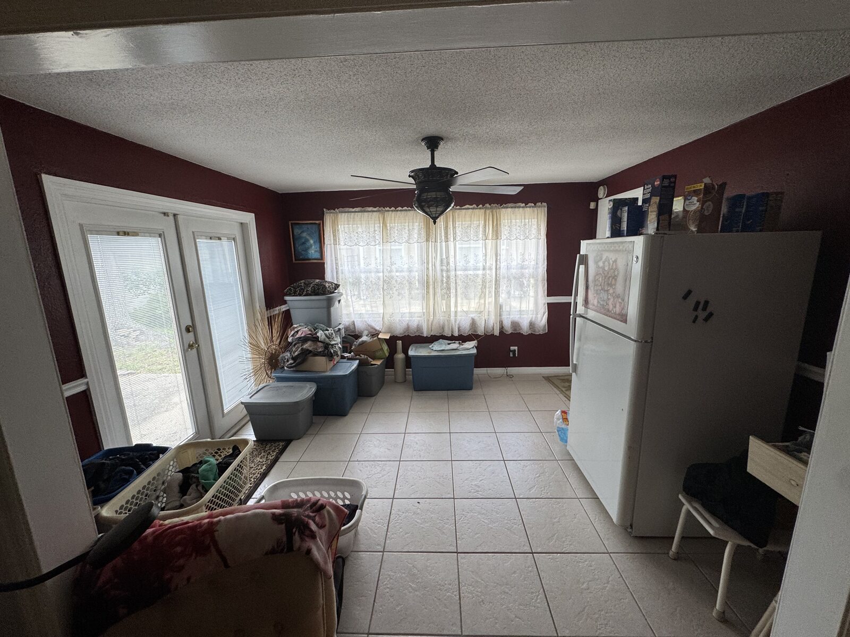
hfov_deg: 102.1
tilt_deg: -12.6
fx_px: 344
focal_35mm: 14
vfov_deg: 85.7
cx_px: 425
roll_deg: +0.9
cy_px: 318
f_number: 2.2
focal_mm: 2.22
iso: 100
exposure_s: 1/120
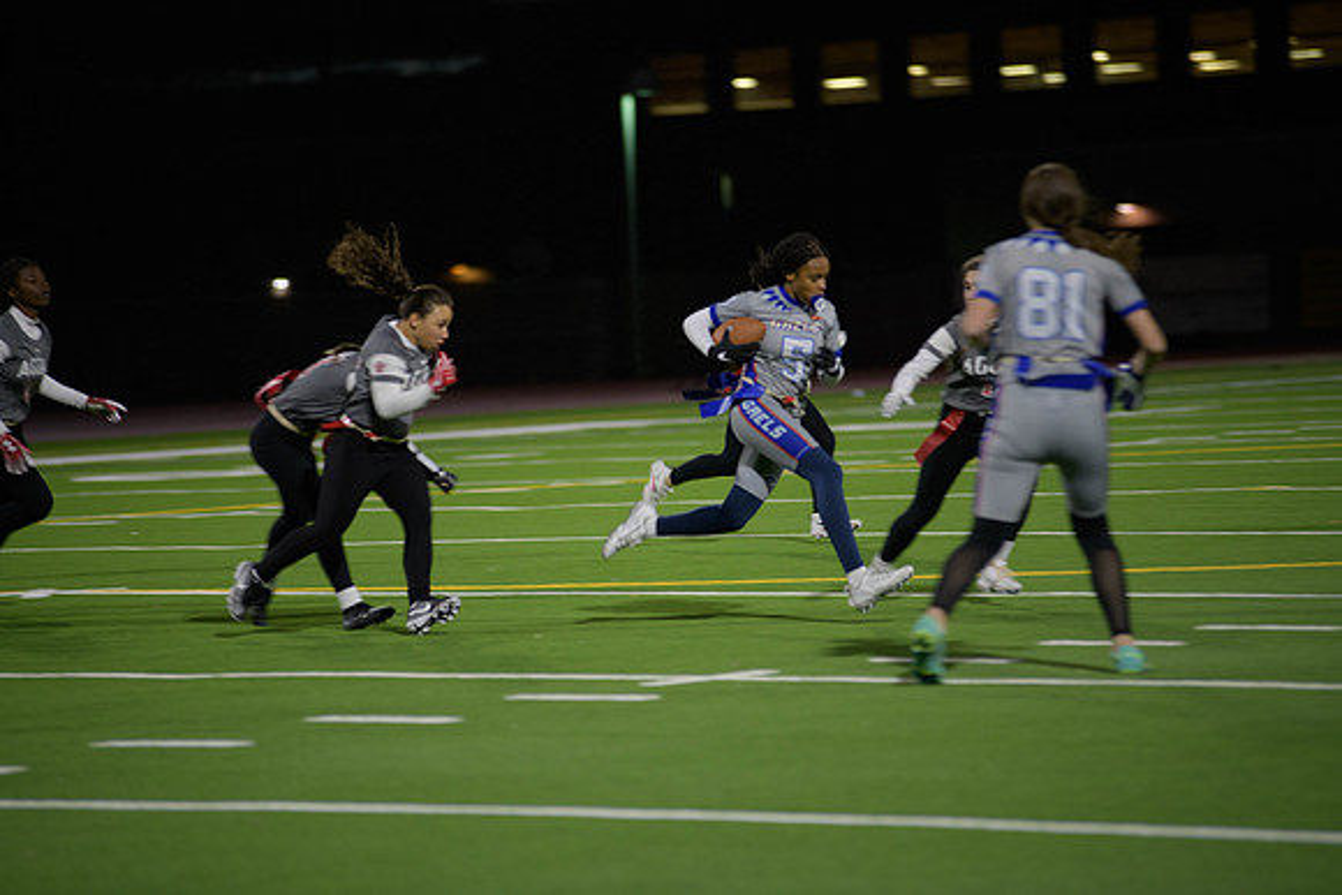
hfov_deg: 10.3
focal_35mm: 200
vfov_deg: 6.9
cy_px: 448
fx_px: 7457
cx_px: 671
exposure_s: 1/200
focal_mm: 200
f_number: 2.8
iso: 640
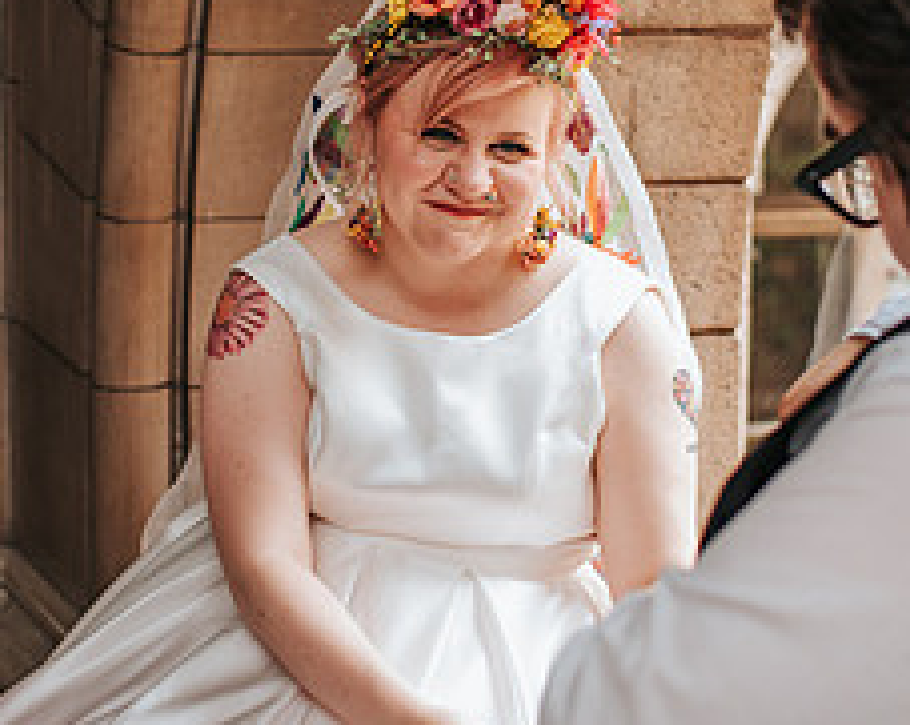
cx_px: 411
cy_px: 257
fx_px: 2555
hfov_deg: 20.2
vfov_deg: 16.1
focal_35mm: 95
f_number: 3.2
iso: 400
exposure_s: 1/200
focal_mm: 35
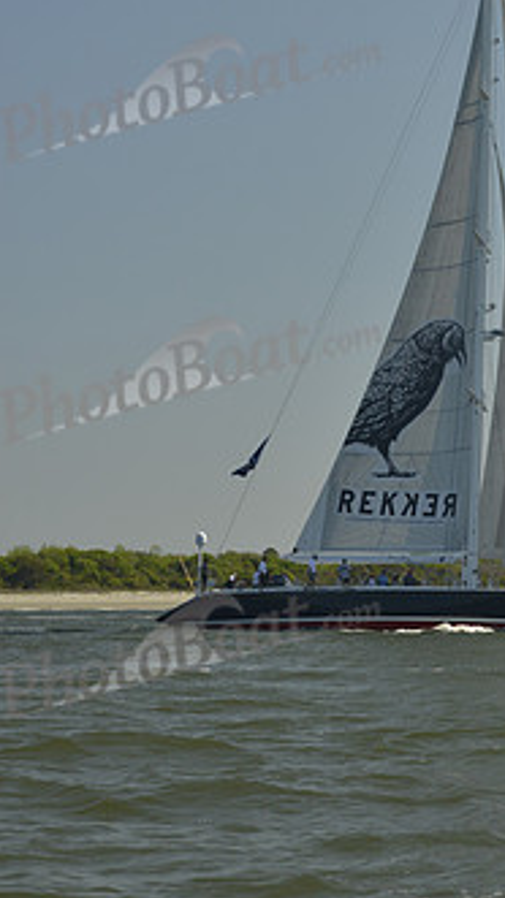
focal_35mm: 187
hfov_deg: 6.5
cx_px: 523
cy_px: 195
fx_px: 4455
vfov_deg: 11.5
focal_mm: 102
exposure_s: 1/800
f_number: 8
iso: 280
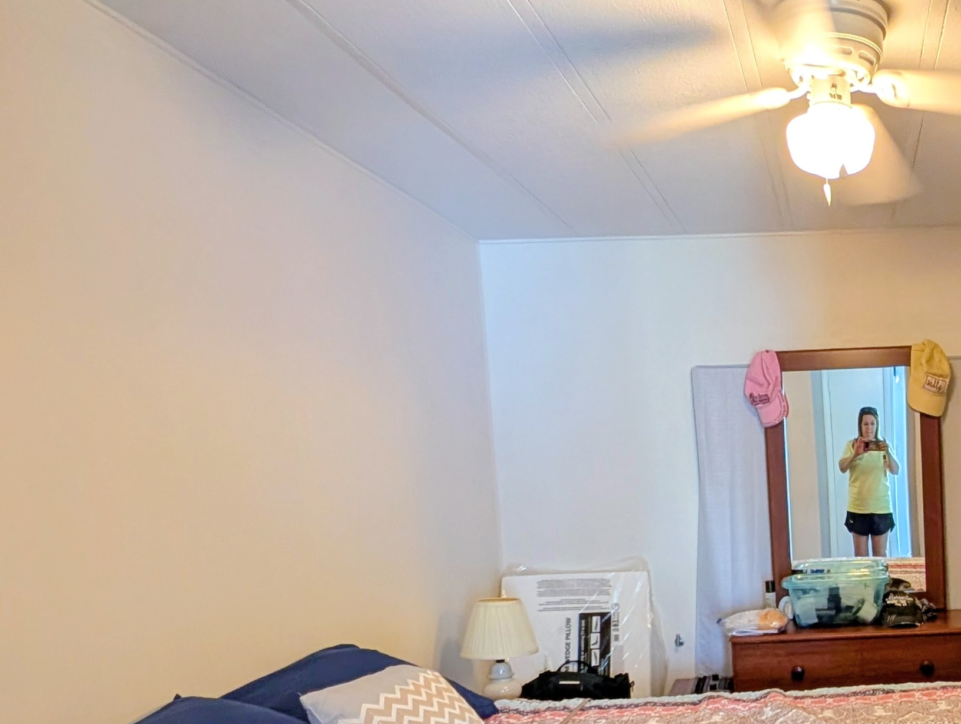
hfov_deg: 52.0
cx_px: 882
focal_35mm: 30
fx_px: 834
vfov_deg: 45.3
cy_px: 542
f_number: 1.95
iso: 202
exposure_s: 1/40
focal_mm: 2.23
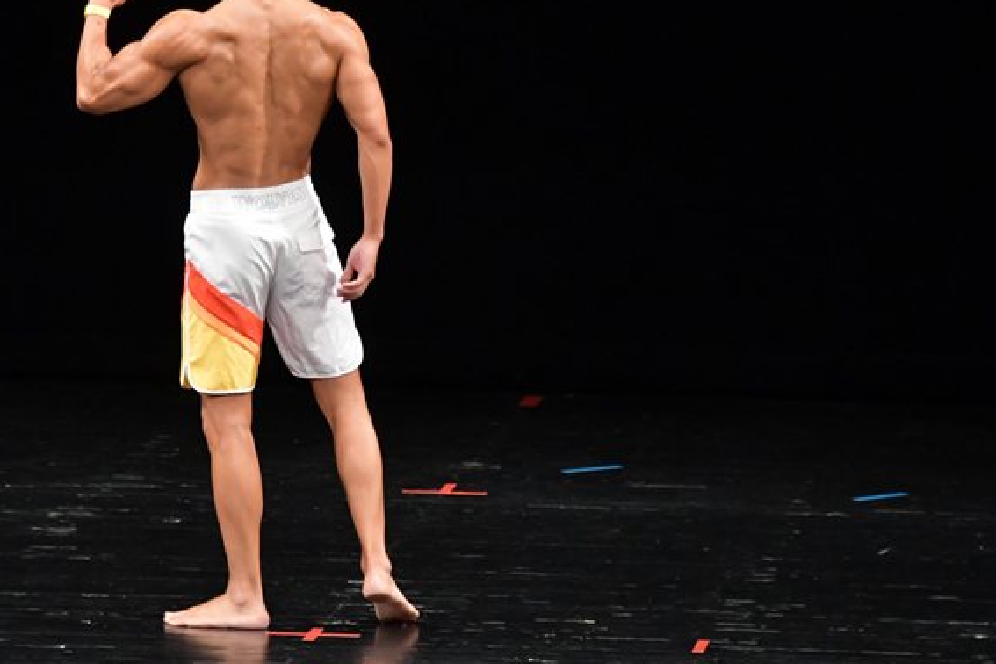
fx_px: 10208
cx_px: 354
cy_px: 246
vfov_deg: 3.7
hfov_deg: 5.6
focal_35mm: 369
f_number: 5.6
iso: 3200
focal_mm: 180
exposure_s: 1/400
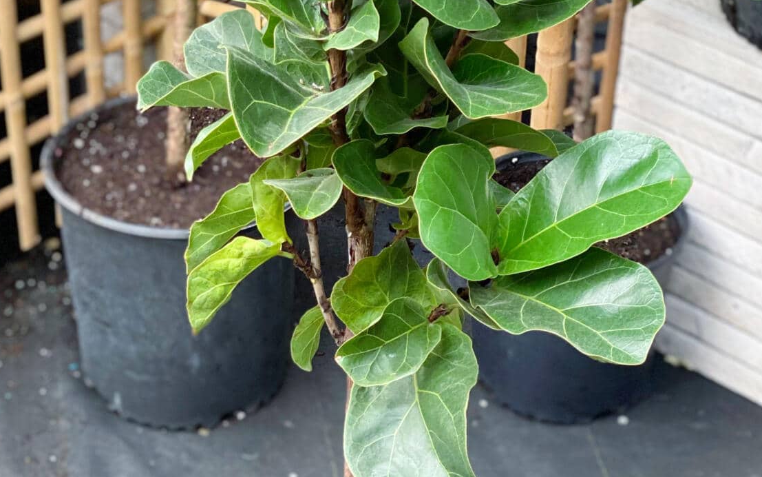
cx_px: 266
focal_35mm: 102
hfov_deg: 20.3
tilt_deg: -31.9
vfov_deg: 12.8
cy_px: 236
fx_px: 2118
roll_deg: -0.3
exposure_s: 1/122
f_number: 2
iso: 125
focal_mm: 6
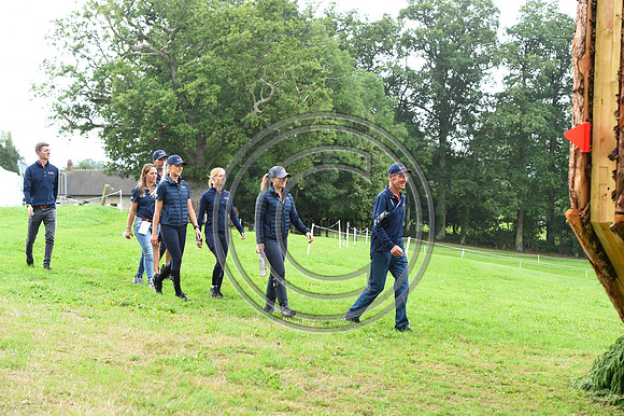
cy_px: 208
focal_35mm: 70
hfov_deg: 28.9
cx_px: 312
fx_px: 1213
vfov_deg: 19.4
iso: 1000
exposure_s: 1/800
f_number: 5
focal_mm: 70
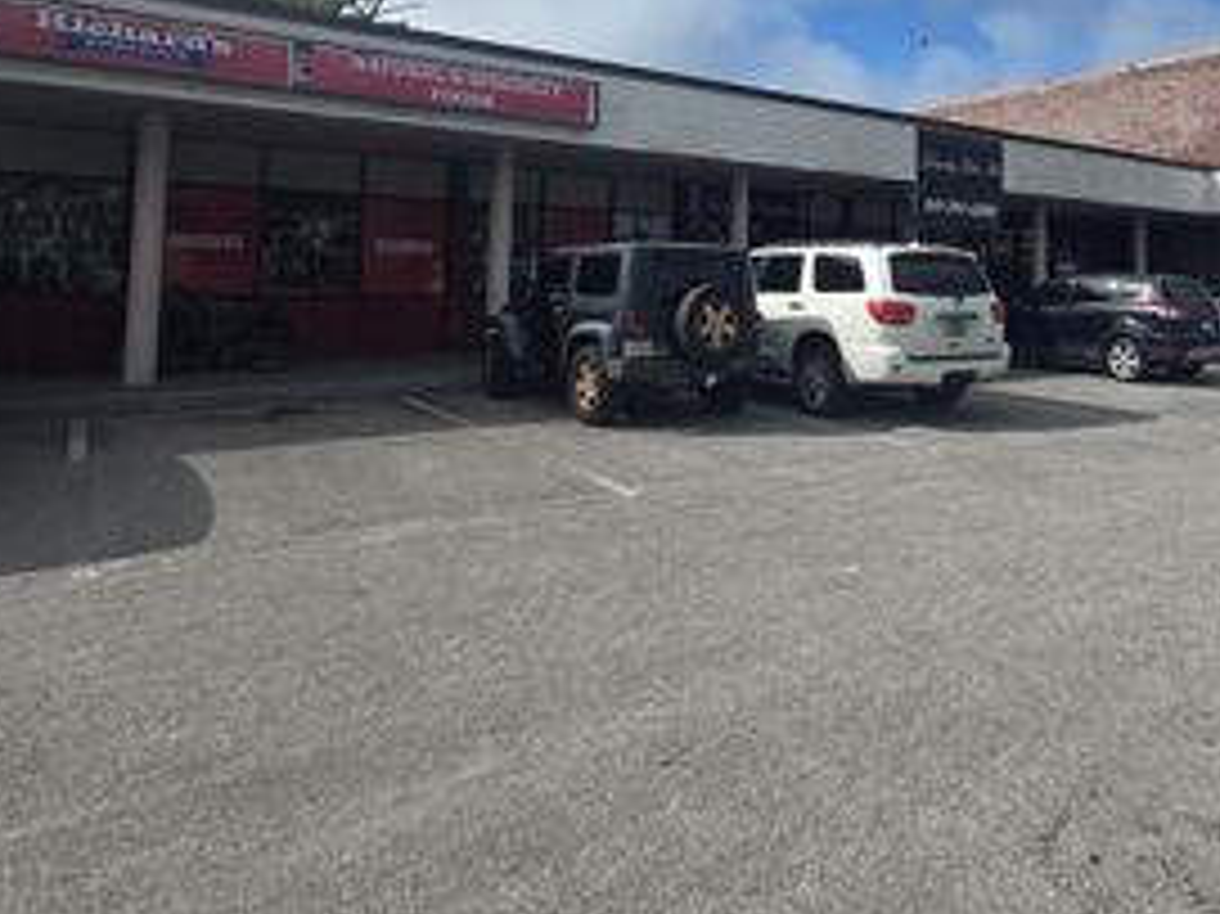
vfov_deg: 53.9
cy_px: 218
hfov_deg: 70.4
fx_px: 845
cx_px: 765
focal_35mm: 24
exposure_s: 1/4098
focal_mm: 2.2
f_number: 2.2
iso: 50
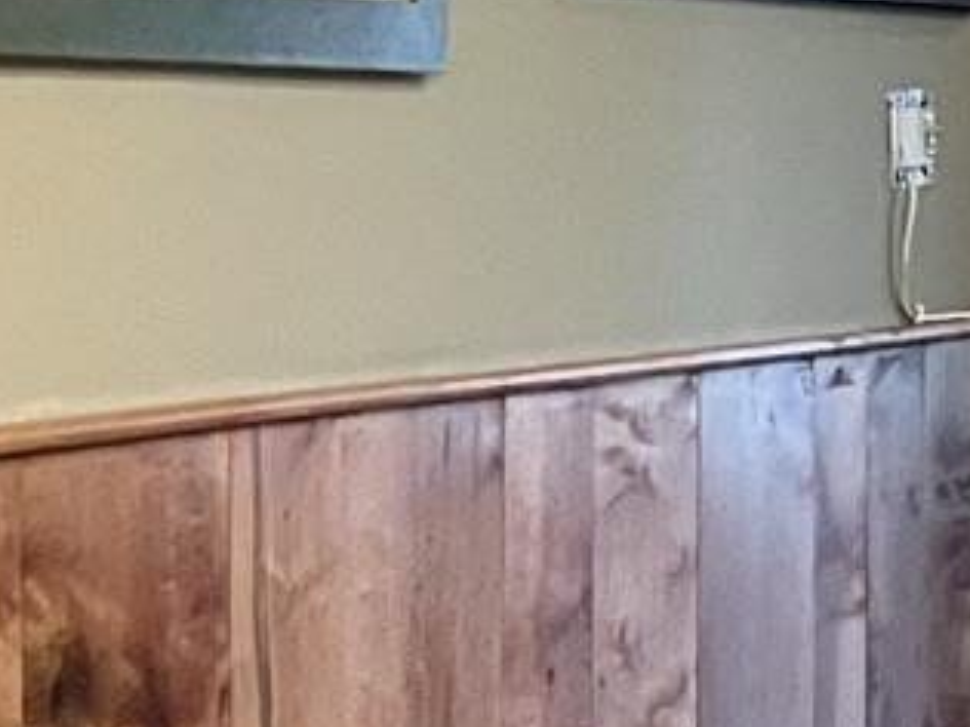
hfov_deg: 9.7
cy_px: 274
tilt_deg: -1.7
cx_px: 2624
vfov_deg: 8.8
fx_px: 4734
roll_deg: -0.1
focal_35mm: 169
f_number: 1.5
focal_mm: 5.7
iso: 250
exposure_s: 1/60
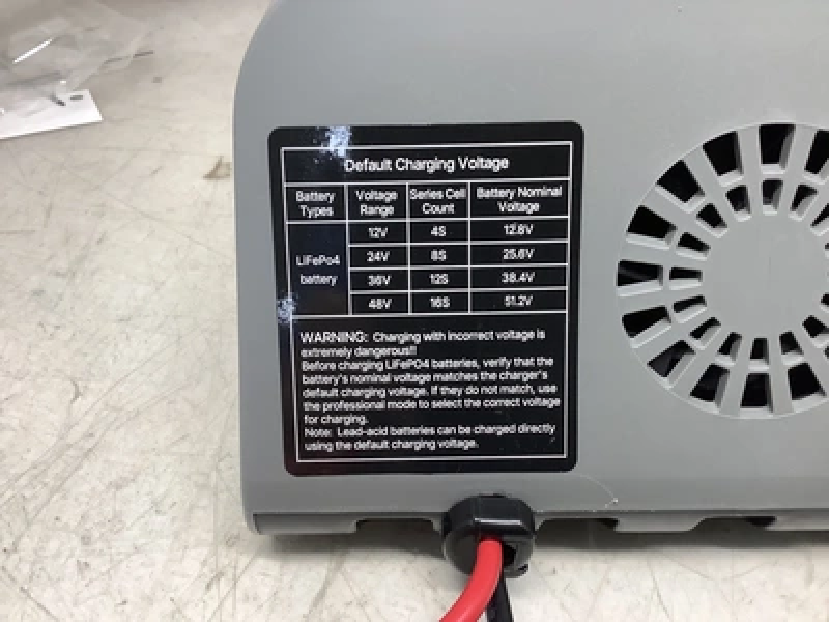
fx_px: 742
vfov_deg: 45.4
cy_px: 311
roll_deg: +0.6
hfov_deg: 58.4
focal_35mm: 31
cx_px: 414
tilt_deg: -35.5
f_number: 2.4
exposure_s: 1/60
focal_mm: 3.3
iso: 80
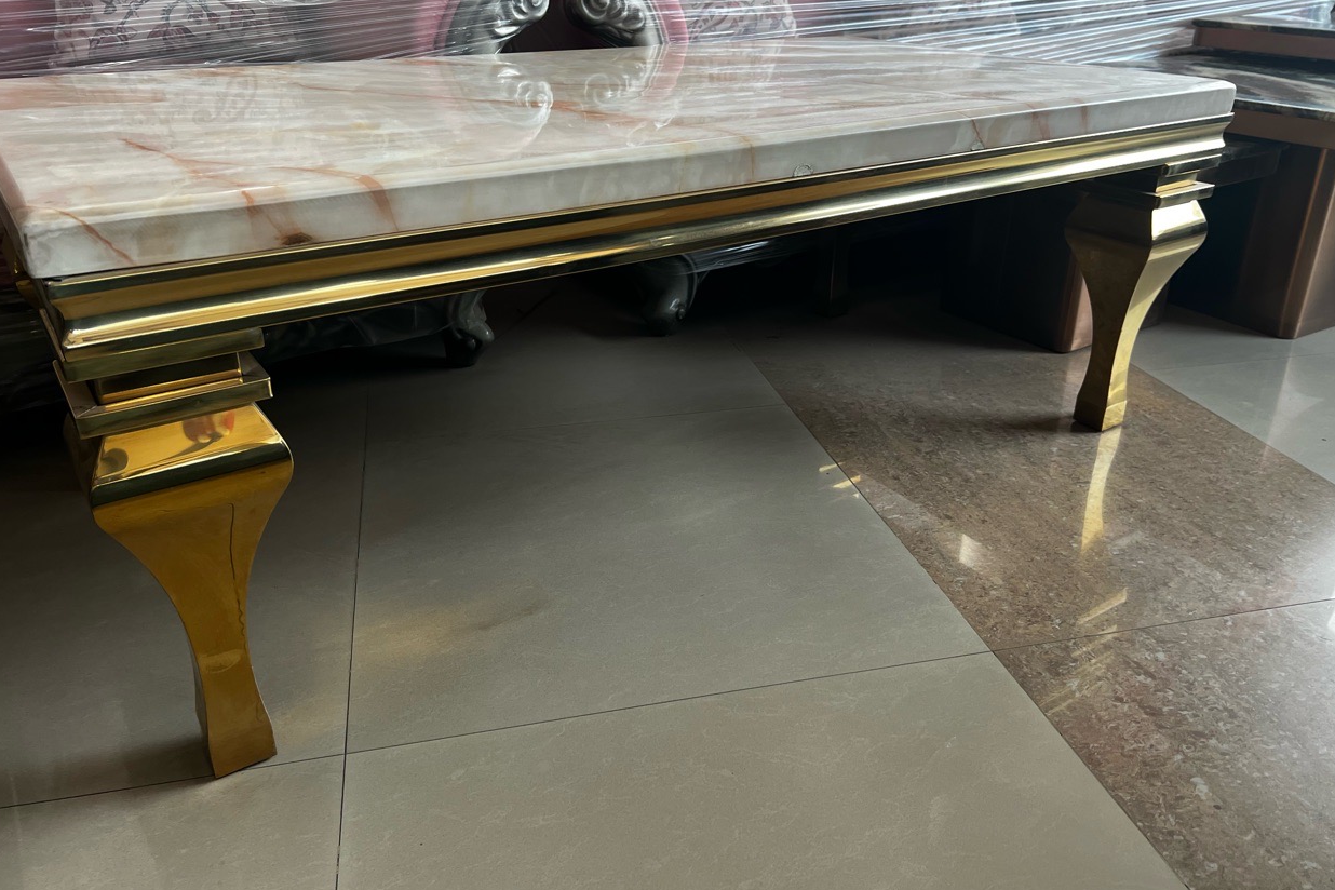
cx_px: 686
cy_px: 395
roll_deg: -1.0
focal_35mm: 28
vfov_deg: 46.3
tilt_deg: -24.8
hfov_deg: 65.5
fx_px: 1038
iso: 125
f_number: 1.5
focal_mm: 5.7
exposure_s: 1/110
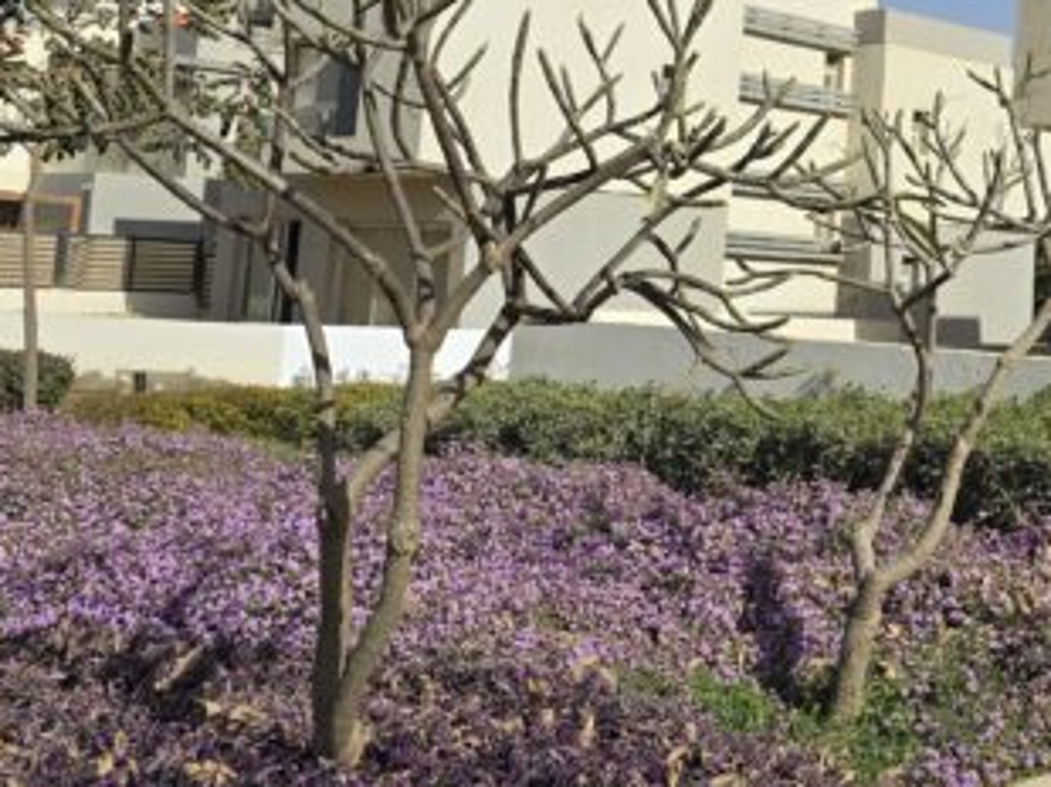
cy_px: 136
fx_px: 1729
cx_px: 895
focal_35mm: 57
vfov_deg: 25.1
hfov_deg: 32.5
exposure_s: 1/1212
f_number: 1.7
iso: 12
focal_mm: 6.3
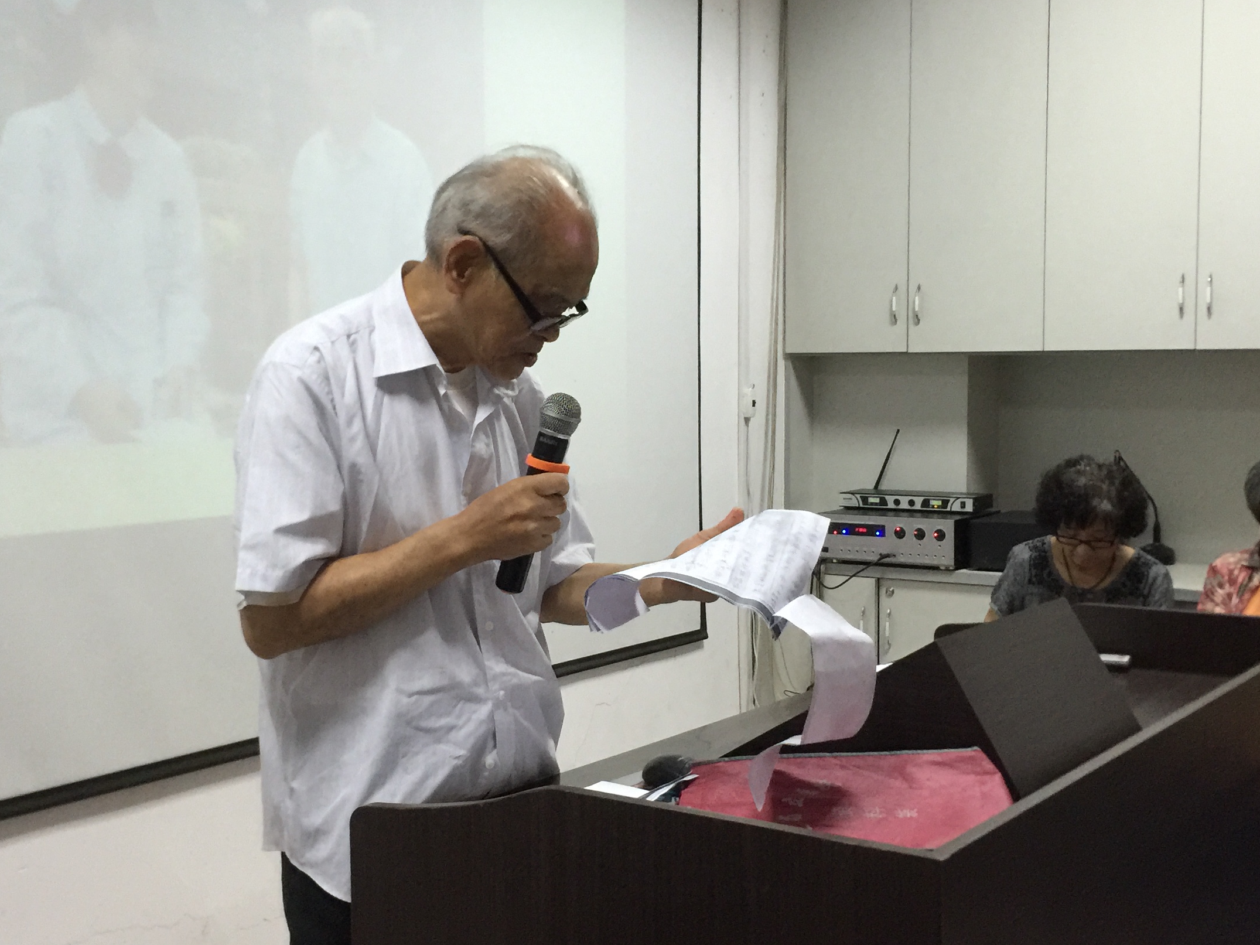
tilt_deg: -4.4
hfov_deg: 42.9
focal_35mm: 44
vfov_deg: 32.8
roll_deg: +0.1
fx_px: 1601
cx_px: 636
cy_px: 382
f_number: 2.2
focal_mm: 4.15
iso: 125
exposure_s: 1/17
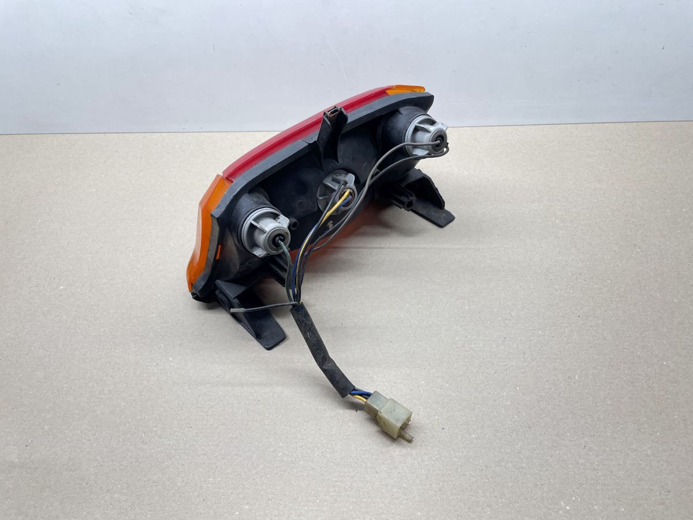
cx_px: 346
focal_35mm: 26
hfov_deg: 67.3
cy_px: 260
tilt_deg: -47.9
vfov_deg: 53.1
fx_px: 521
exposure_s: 1/100
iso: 80
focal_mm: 4.2
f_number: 1.6
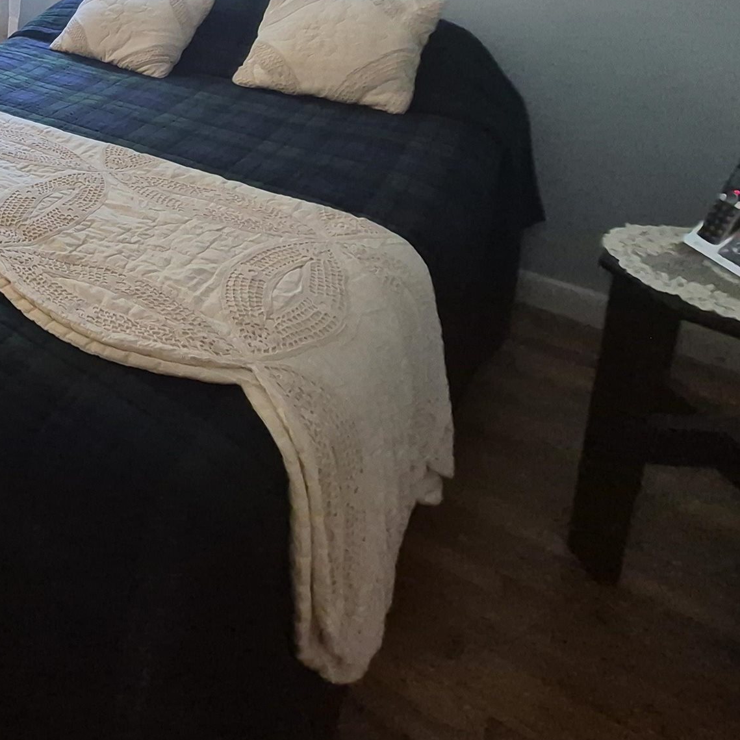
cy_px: 12
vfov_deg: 45.1
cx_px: -60
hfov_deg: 42.3
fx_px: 750
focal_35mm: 31
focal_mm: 1.74
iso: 500
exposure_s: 1/60
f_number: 2.2
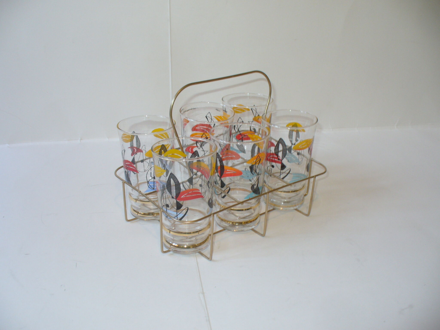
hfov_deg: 50.1
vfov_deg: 38.7
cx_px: 220
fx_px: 470
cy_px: 165
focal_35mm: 37
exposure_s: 1/8
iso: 100
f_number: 2.8
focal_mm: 6.1
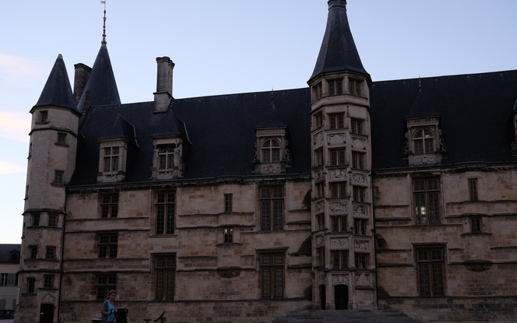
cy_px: 207
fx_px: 606
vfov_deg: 29.7
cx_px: 259
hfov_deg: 46.2
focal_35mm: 43
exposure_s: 1/40
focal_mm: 23
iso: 1000
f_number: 8
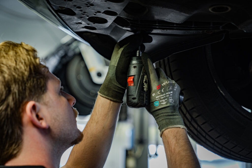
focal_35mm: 69
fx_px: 483
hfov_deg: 29.2
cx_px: 126
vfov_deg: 19.7
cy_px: 84
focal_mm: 69
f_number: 3.2
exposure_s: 1/160
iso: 640
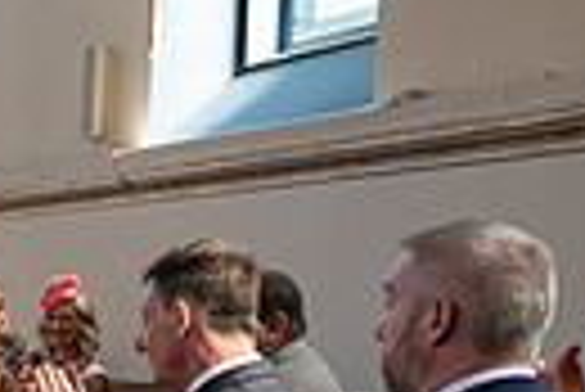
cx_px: -562
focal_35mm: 107
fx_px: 1741
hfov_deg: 15.5
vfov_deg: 12.4
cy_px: 534
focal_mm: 24
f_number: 3.5
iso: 500
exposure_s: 1/160
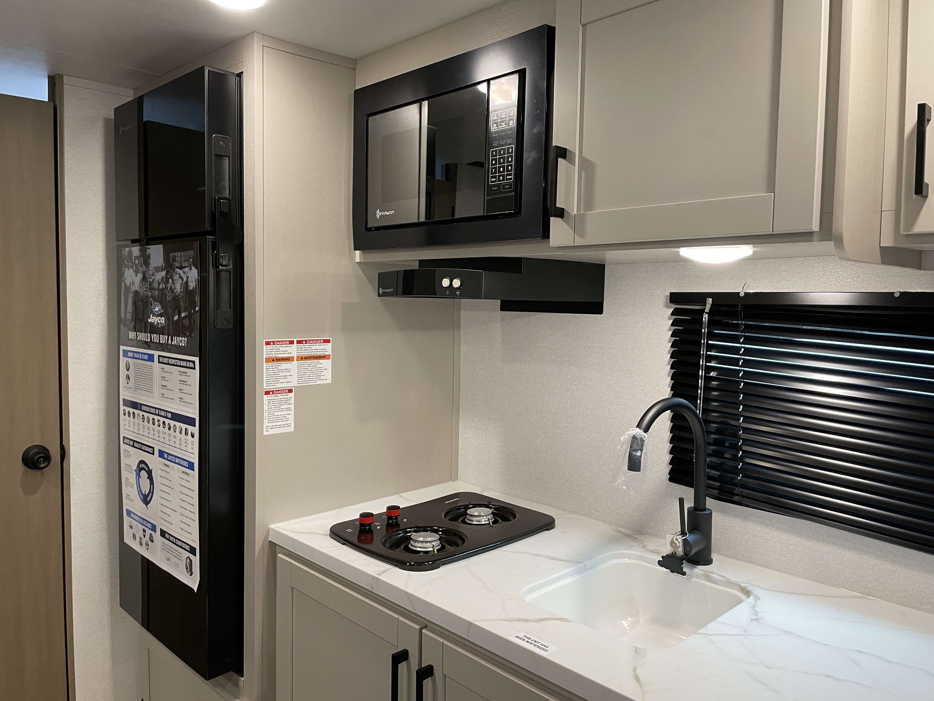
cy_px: 350
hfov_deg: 67.3
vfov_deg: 53.1
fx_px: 702
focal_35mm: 26
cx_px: 467
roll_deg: +0.8
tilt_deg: -3.1
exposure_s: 1/67
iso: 125
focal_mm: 4.2
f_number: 1.6
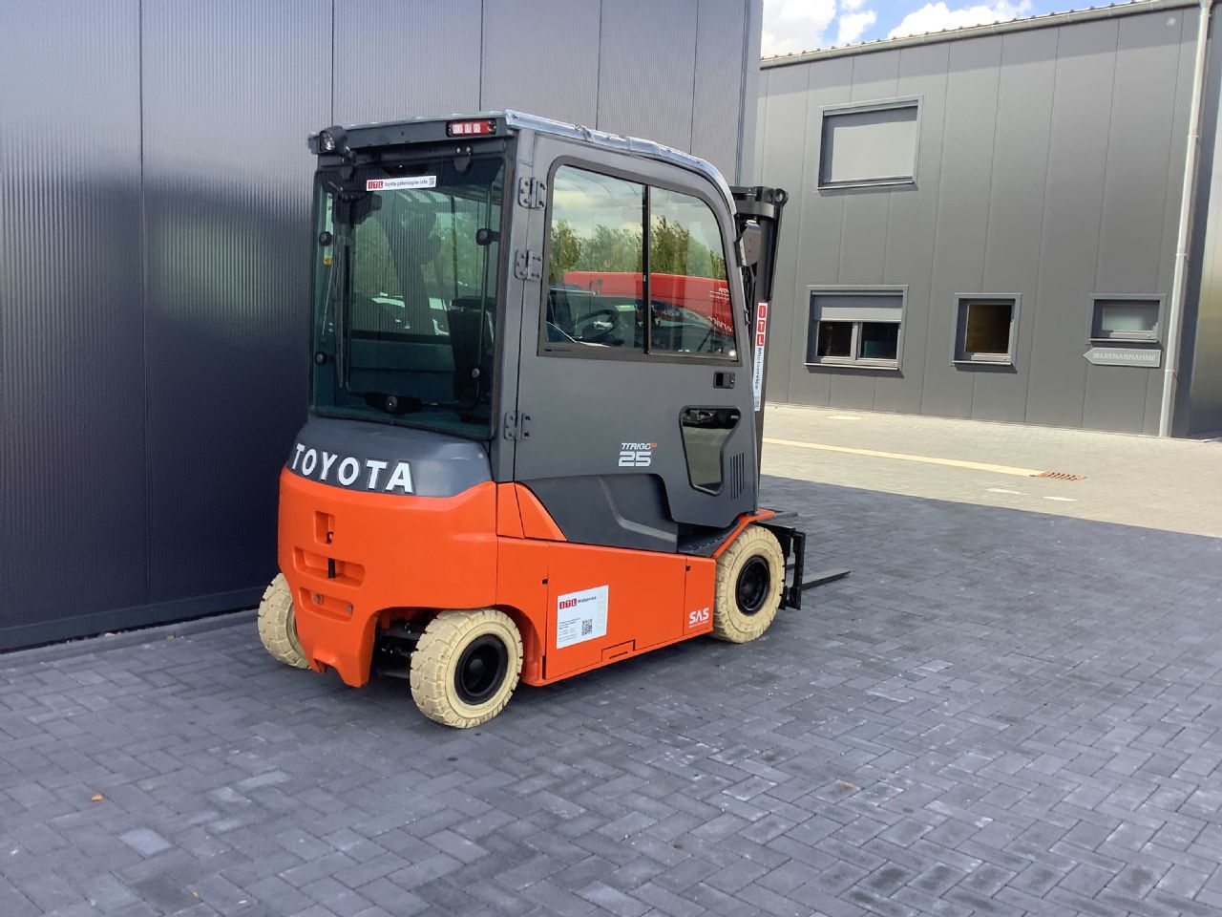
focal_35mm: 31
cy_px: 458
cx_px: 611
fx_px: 1094
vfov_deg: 45.4
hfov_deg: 58.4
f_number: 2.4
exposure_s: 1/148
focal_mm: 3.3
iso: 25
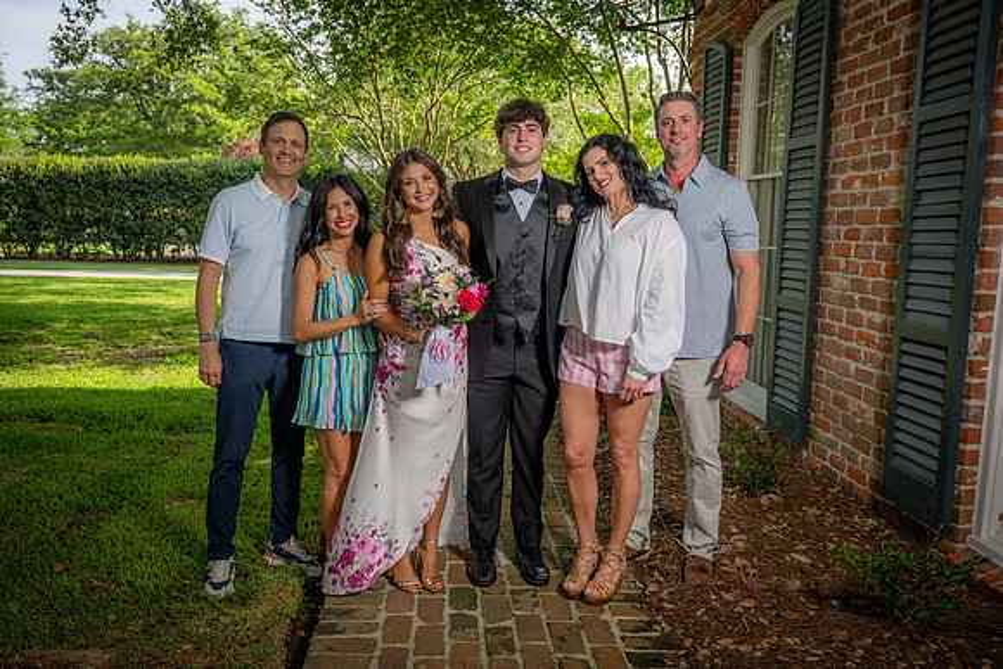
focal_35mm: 31
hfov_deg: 60.3
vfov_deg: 42.3
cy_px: 334
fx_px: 864
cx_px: 502
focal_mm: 31
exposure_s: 1/160
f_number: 5.6
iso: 100
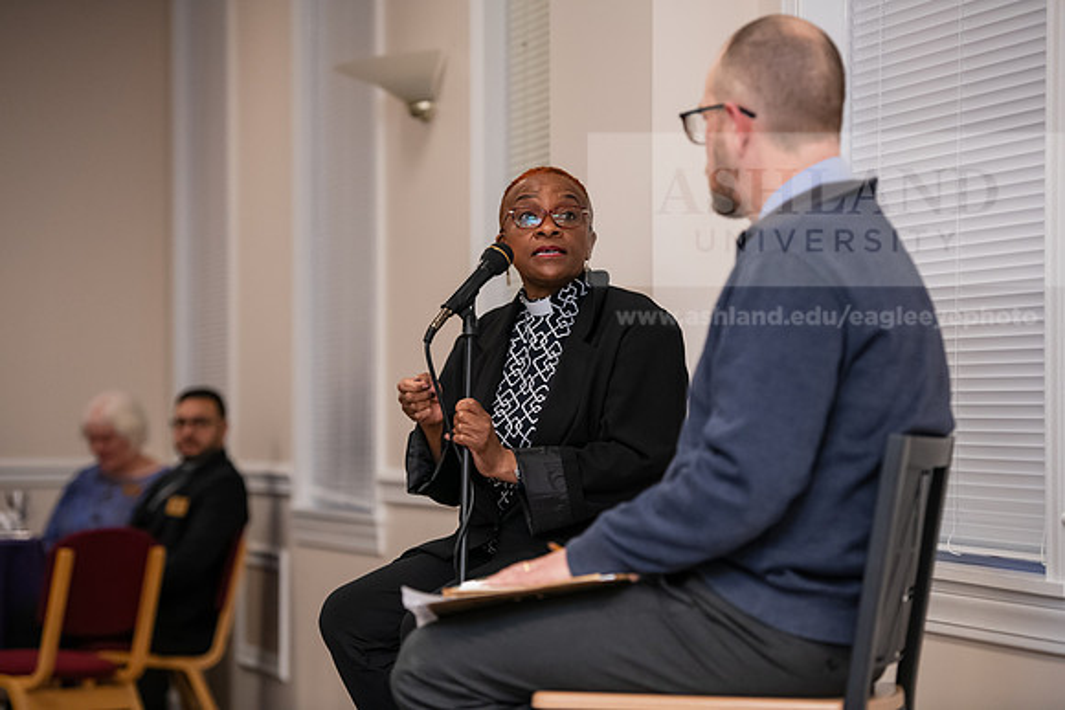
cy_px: 355
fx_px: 3551
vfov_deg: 11.4
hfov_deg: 17.1
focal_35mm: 120
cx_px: 532
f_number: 3.2
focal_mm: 120
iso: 2000
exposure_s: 1/160
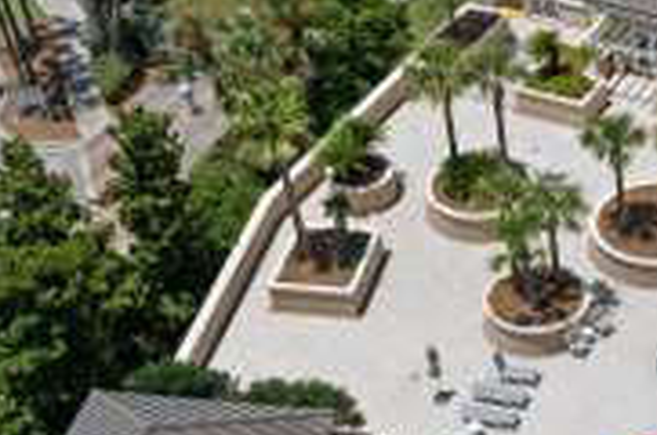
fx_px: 1694
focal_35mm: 93
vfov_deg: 14.3
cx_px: 831
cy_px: 480
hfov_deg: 20.3
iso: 200
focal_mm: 35
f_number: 13
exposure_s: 1/640
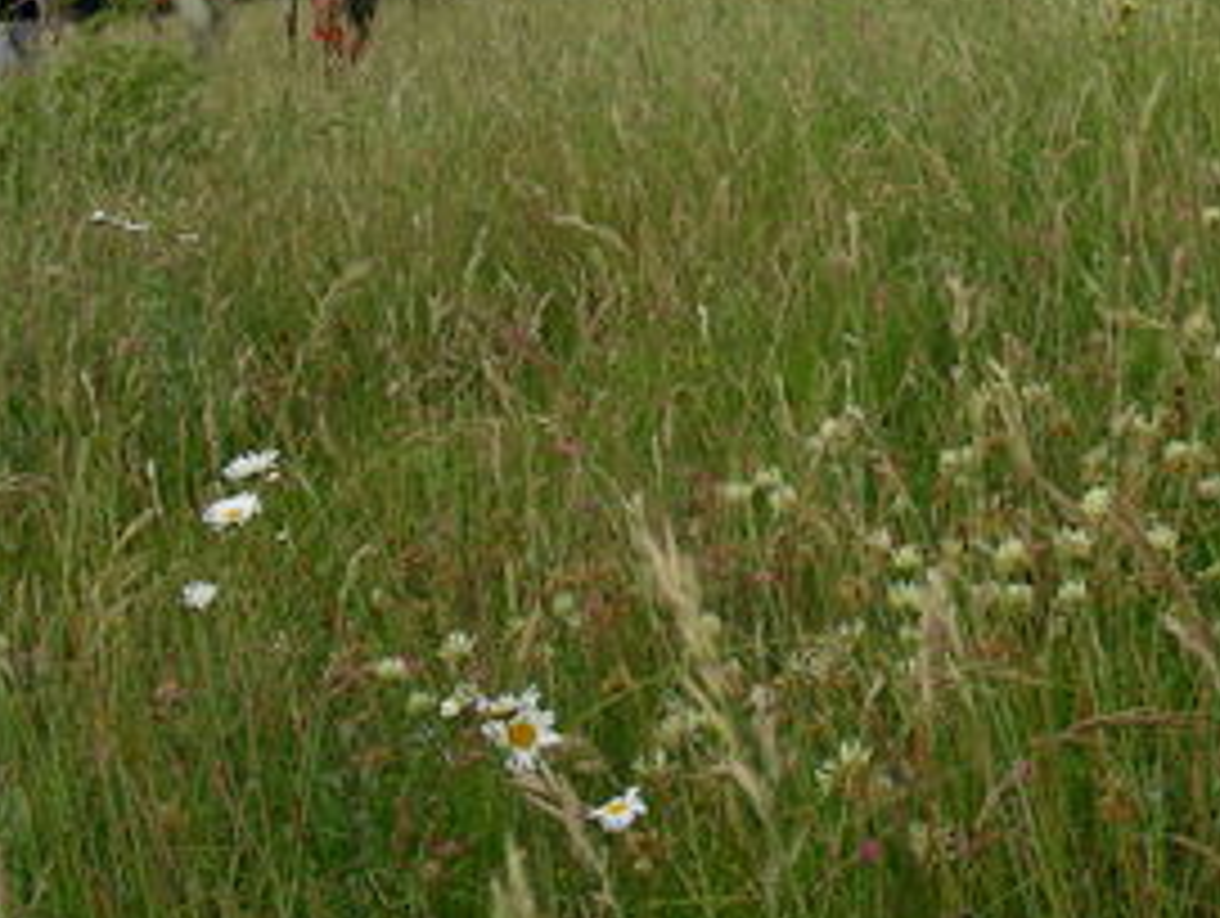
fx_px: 2470
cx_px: 788
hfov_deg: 27.6
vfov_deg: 20.6
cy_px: 92
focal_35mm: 70
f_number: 4
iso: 50
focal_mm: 6.3
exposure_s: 1/290
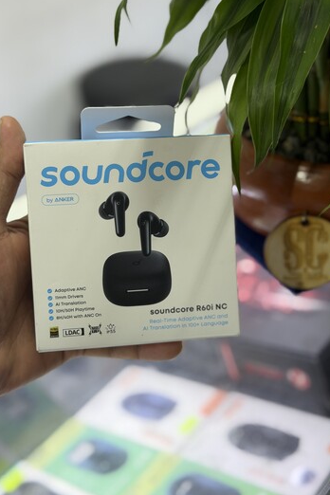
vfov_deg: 38.9
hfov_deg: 26.5
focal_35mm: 51
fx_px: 701
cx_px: 169
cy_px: 248
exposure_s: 1/100
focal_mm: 6.76
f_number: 1.78
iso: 80
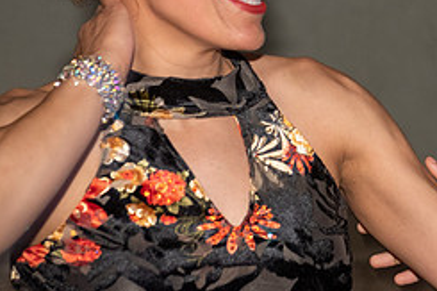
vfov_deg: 8.2
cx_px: 359
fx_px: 2014
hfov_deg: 12.3
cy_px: 37
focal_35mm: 166
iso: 800
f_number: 4
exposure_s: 1/60
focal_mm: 70
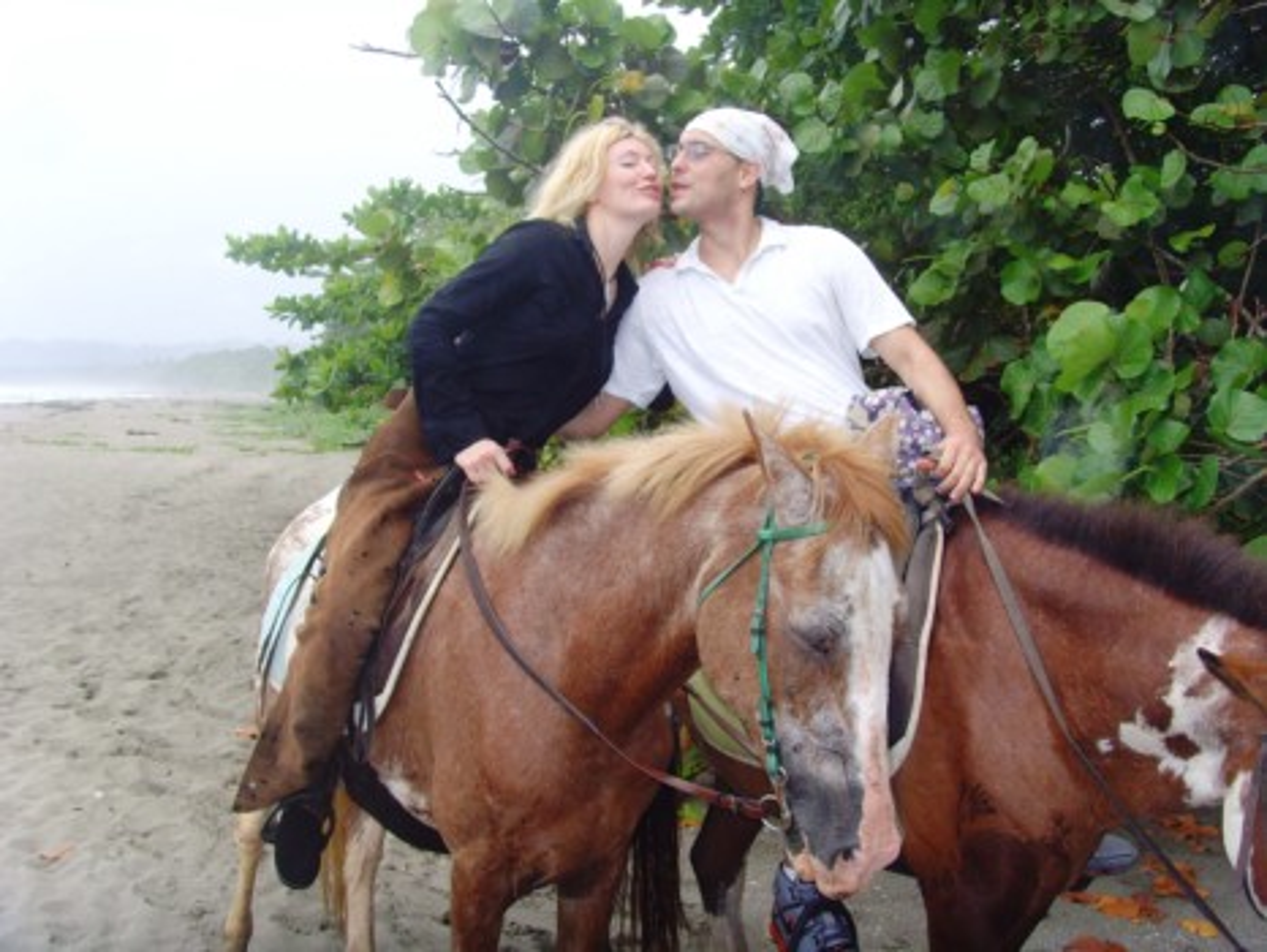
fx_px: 1428
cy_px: 476
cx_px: 634
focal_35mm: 39
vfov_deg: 36.9
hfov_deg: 47.8
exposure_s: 1/350
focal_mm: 6.6
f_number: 3.5
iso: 100
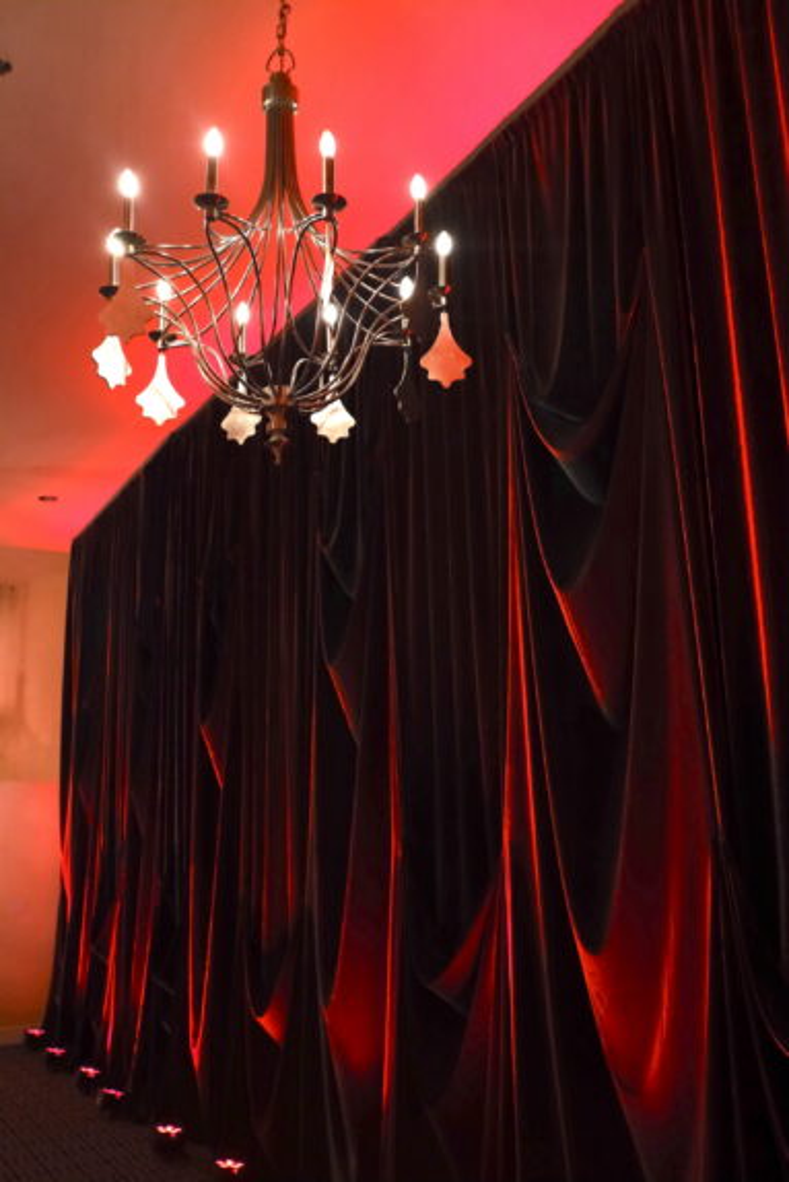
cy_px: 591
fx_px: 1117
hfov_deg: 38.9
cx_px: 394
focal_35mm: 34
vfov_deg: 55.8
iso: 2000
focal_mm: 22.8
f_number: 4.2
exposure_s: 1/100
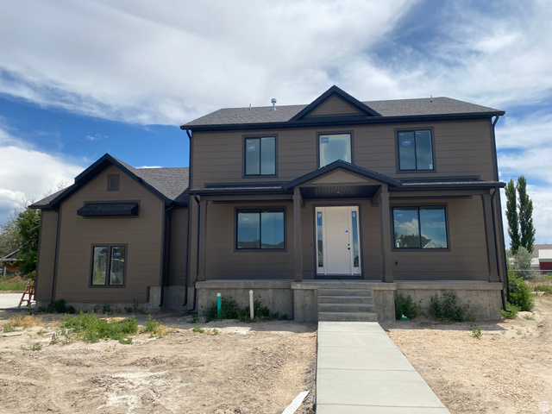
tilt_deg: +9.4
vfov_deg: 53.1
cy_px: 207
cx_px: 276
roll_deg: +1.0
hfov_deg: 67.3
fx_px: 415
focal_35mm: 26
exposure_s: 1/5025
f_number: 1.8
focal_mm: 4.25
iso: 32
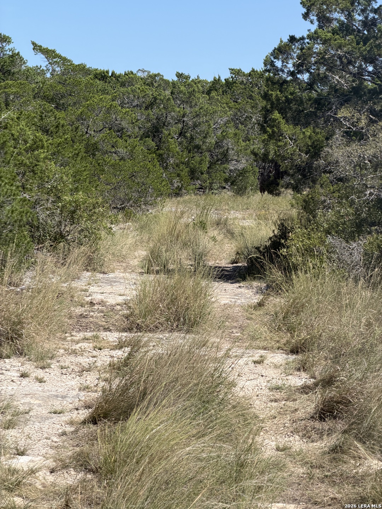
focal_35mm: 100
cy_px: 254
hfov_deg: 14.8
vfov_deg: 19.6
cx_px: 191
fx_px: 1471
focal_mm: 16.89
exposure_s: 1/638
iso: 25
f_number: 2.8
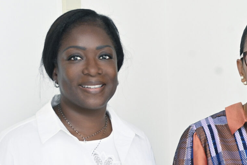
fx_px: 1105
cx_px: 358
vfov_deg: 8.4
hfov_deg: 12.2
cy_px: 212
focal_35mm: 161
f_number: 6.3
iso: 1600
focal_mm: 48
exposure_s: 1/160
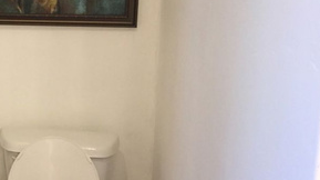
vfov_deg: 17.2
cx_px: -27
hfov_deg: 27.7
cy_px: 64
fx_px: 593
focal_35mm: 70
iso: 160
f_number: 2.2
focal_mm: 4.15
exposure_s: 1/30
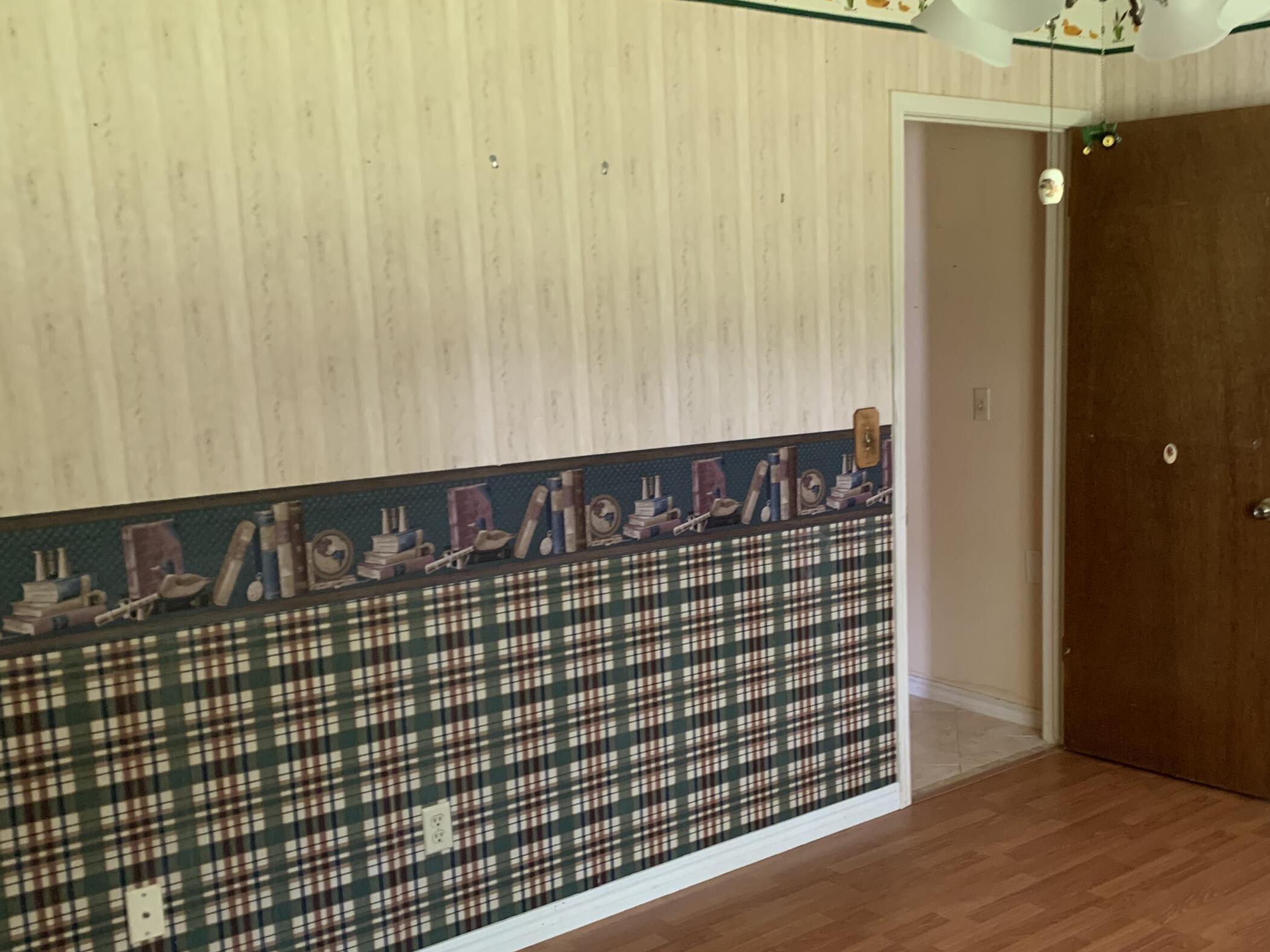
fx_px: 1357
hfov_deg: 49.5
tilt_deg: -7.3
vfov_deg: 38.6
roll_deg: +0.5
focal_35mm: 37
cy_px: 540
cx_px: 818
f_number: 1.8
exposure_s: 1/42
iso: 400
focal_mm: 4.25
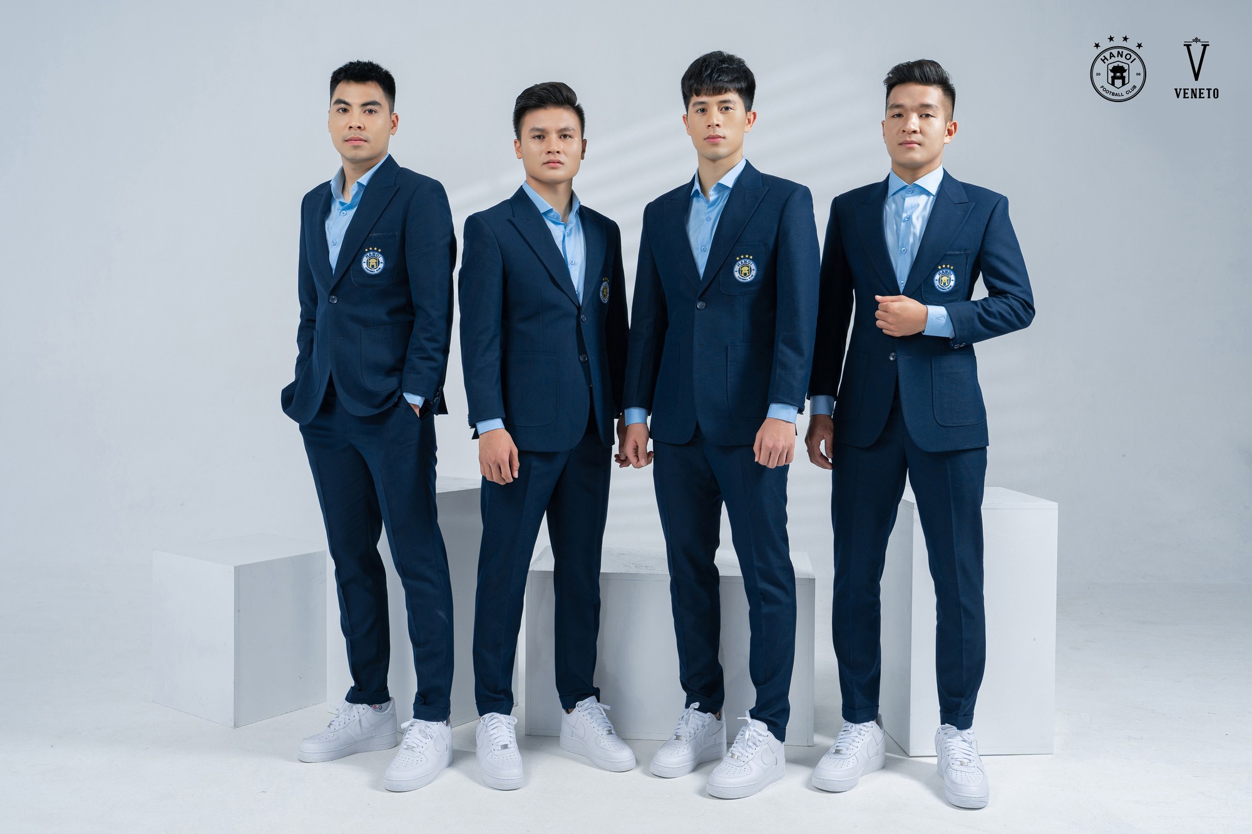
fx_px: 1287
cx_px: 626
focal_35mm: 37
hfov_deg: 51.9
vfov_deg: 35.9
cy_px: 417
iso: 200
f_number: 5.6
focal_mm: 37
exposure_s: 1/160
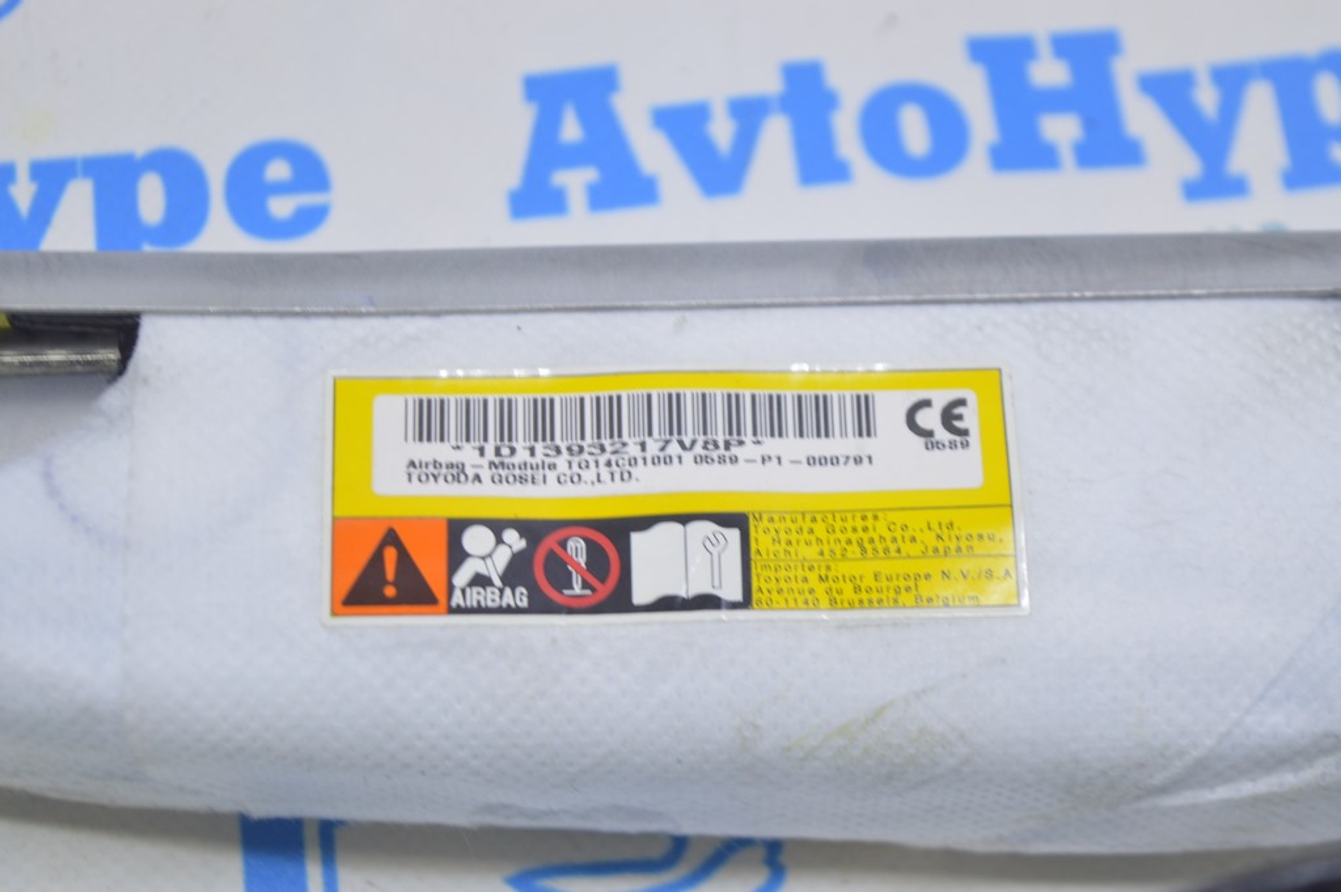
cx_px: 670
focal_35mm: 82
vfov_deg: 16.5
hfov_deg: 24.6
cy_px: 446
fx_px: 3071
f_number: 5.6
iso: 400
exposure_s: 1/20
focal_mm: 55
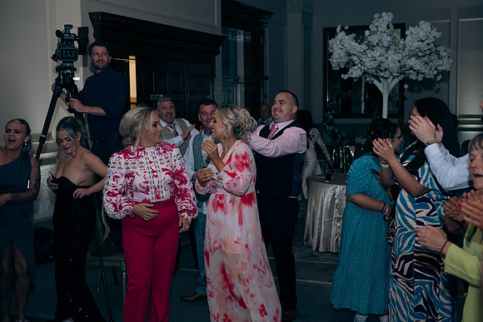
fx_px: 671
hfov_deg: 39.6
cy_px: 161
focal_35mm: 50
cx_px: 242
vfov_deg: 27.0
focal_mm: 50
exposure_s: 1/160
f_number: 3.5
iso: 800
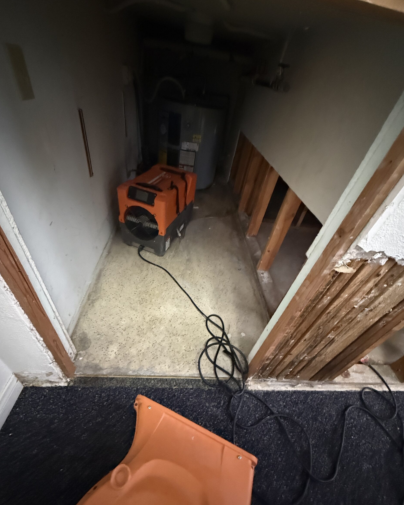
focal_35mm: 15
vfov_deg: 96.8
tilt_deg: -39.1
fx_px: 224
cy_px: 260
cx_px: 202
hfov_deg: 84.0
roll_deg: -12.6
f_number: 2.2
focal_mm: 2.22
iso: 1250
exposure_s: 1/30
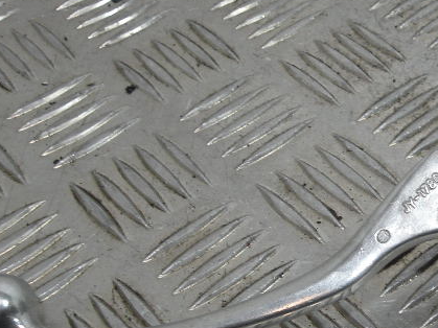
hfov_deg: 27.3
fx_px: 835
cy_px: 160
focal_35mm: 66
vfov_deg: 22.2
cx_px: 463
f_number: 3.5
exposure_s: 1/88.7
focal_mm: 4.7
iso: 64
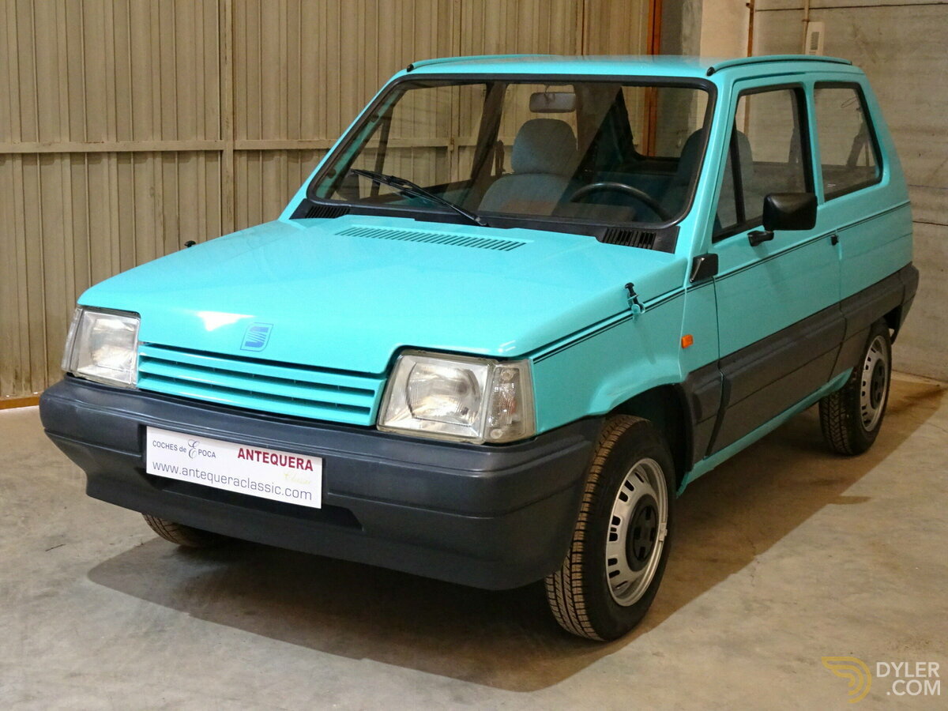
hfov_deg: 38.2
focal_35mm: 50
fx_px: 1369
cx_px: 474
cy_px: 356
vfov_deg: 29.1
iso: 800
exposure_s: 1/15
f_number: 4.5
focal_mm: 8.51
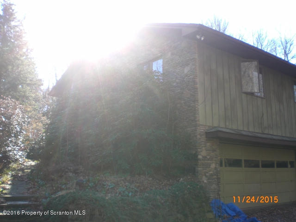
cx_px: 148
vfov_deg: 37.7
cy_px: 111
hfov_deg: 49.0
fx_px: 325
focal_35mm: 38
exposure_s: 1/160
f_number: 3.1
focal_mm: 6.3
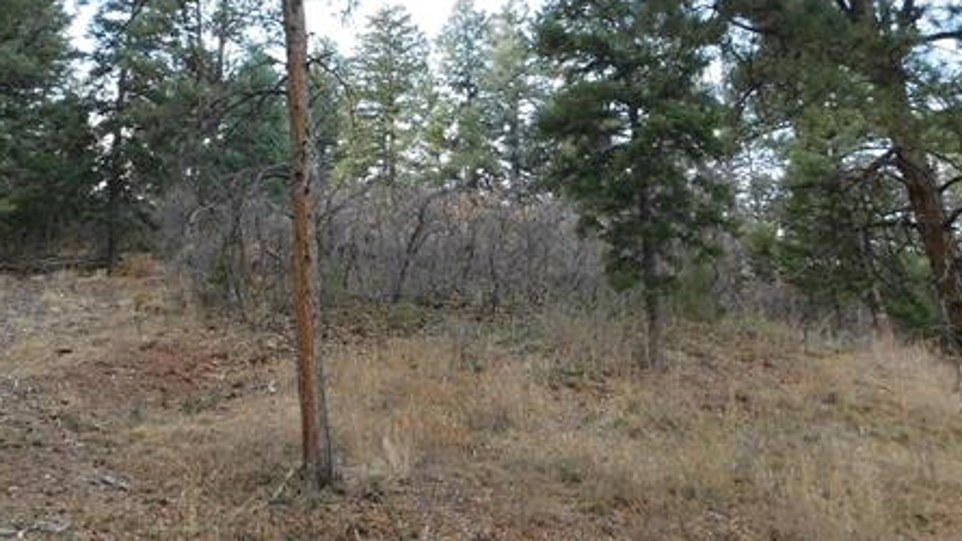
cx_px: 389
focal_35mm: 36
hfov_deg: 54.9
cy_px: 185
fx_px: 918
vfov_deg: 32.6
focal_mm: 4
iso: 800
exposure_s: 1/1250
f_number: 3
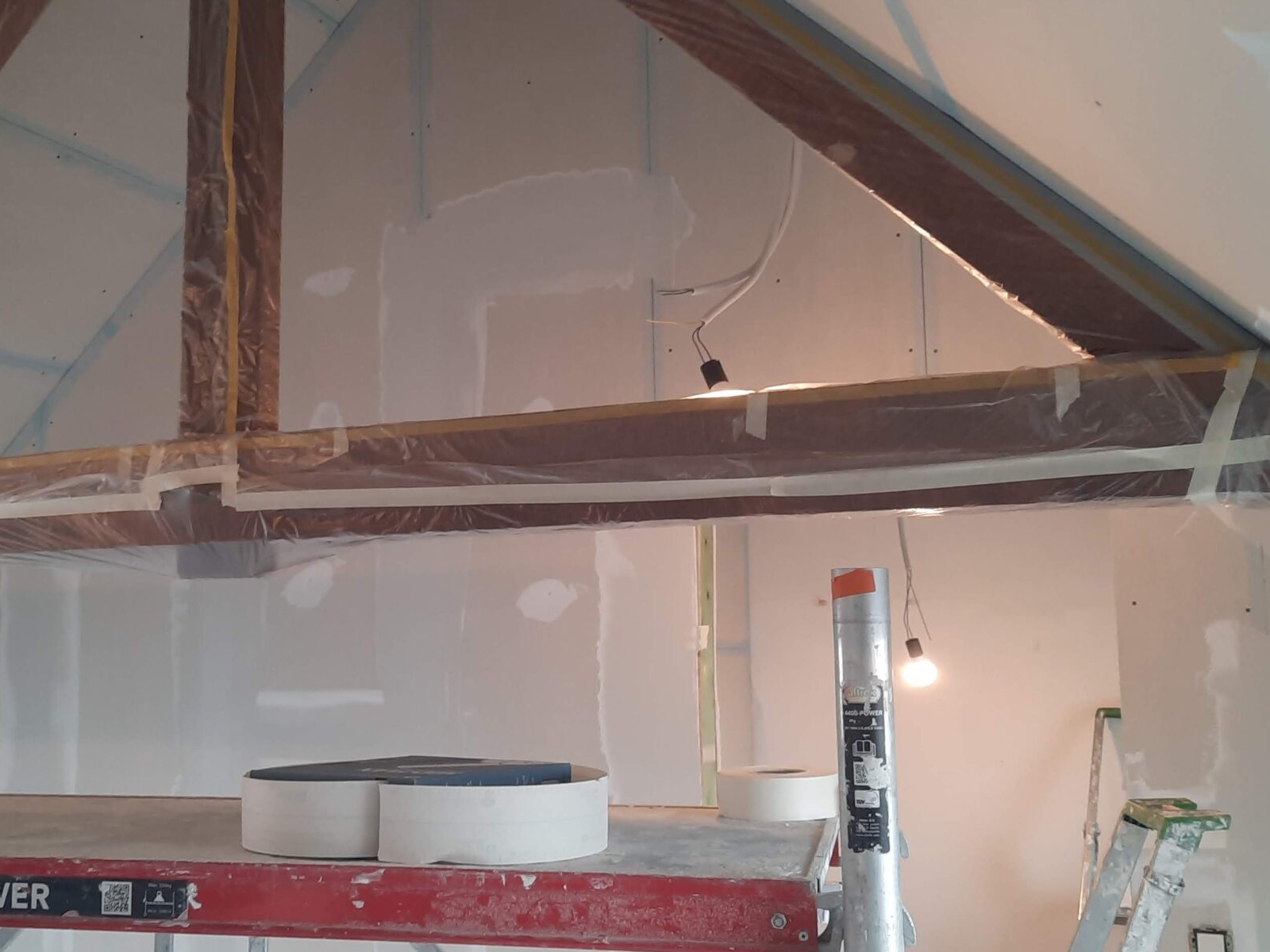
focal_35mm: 40
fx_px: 1468
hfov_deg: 46.7
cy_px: 482
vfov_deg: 36.0
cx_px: 543
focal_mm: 4.6
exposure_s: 1/50
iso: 125
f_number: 2
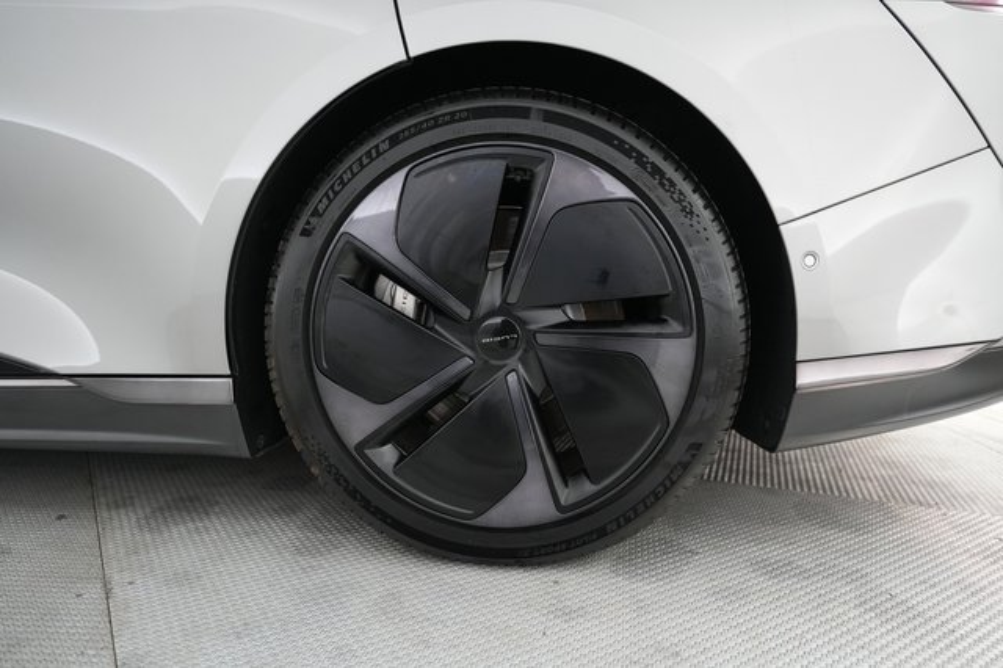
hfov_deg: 73.8
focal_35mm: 24
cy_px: 334
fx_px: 668
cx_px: 502
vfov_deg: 53.1
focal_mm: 24
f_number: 2.8
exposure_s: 1/160
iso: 5000
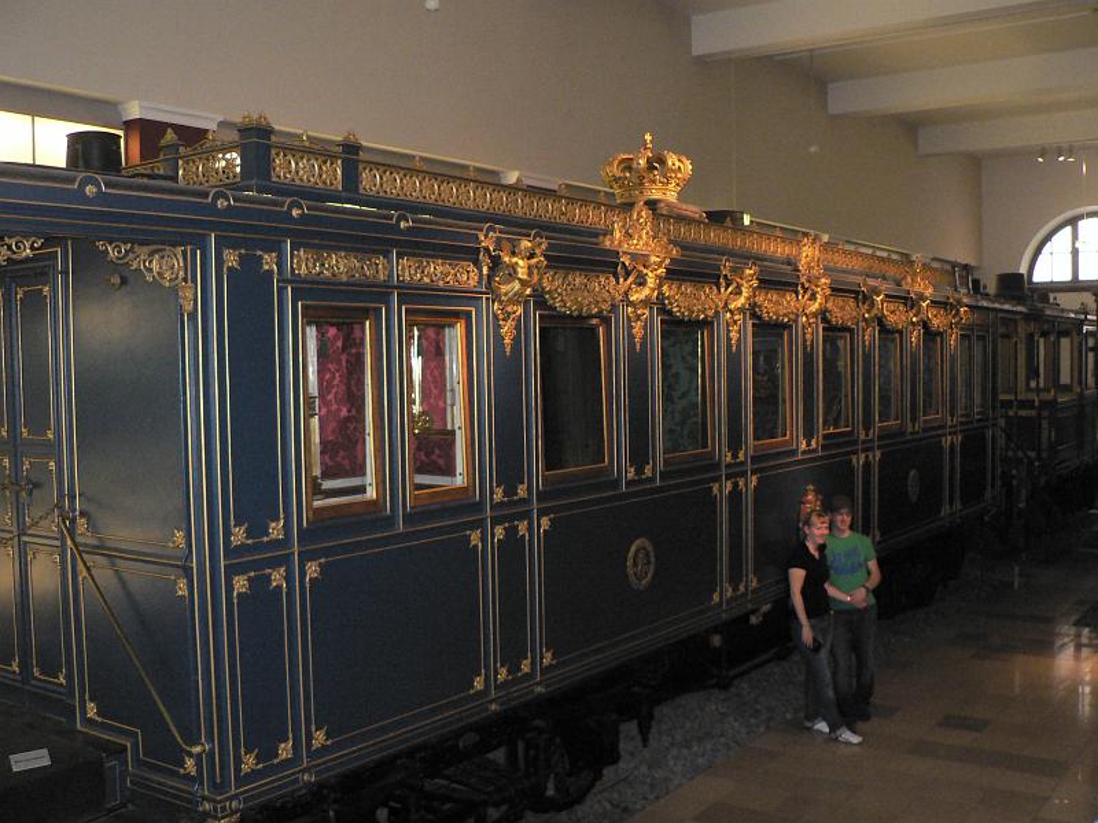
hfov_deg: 51.4
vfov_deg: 39.7
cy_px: 412
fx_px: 1142
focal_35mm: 36
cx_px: 549
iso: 400
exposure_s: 1/60
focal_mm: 6
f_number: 2.8
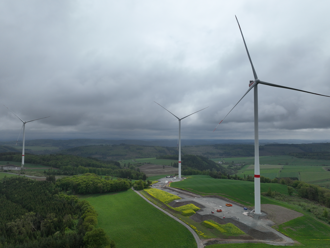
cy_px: 123
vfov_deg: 54.9
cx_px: 163
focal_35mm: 25
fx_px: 238
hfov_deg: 69.4
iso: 140
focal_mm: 12.29
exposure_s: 1/5000
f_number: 2.8
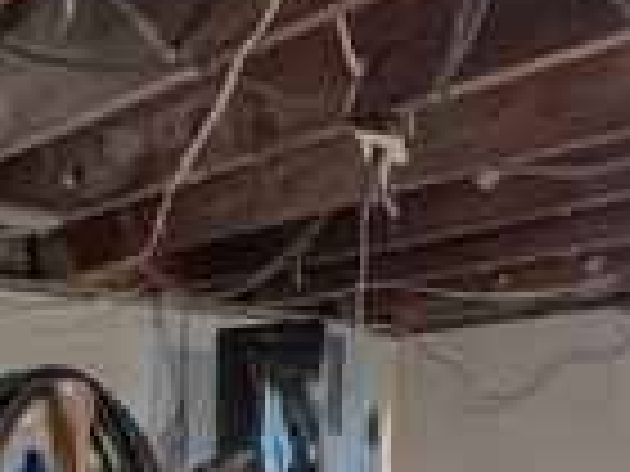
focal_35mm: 62
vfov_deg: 17.6
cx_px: 200
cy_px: 913
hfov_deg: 30.9
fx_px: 1128
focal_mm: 1.57
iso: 320
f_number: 1.8
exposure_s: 1/60
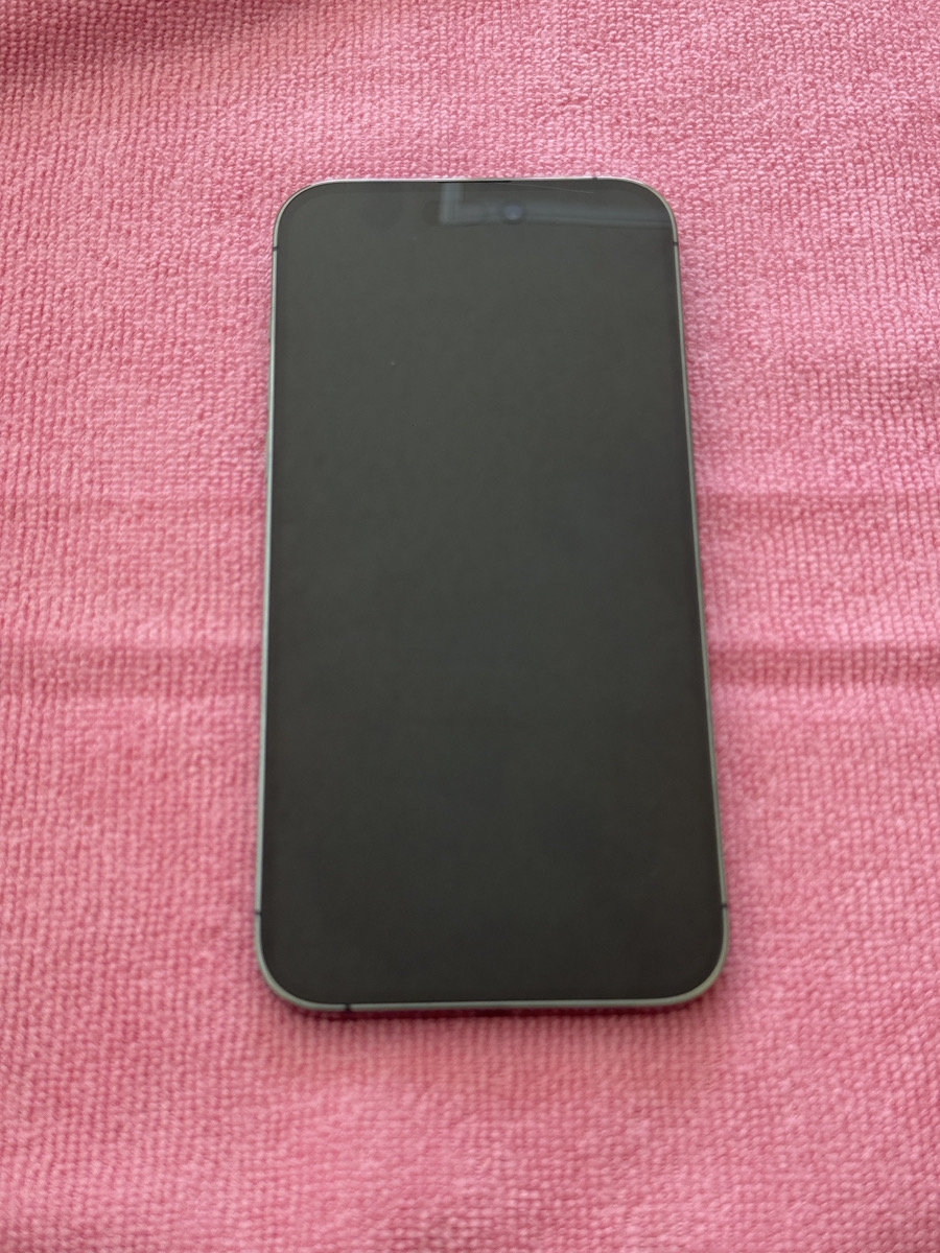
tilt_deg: -65.4
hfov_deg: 30.3
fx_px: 1738
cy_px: 626
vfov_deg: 39.7
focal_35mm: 48
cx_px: 470
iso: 64
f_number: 1.78
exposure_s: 1/349
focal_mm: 6.76
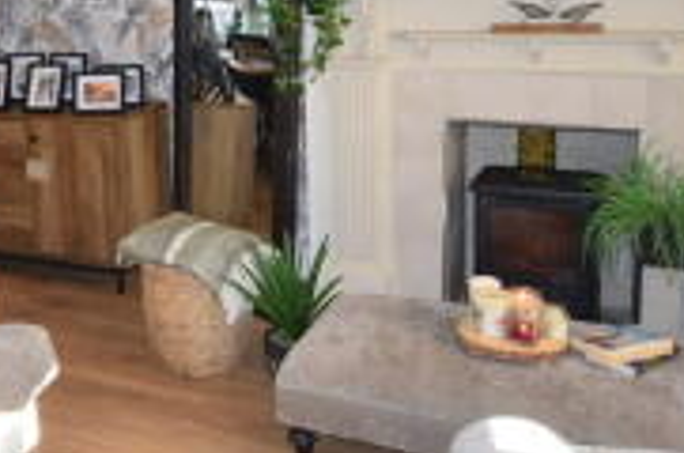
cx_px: 125
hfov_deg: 37.2
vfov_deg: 25.9
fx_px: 973
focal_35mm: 51
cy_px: 108
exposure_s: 1/60
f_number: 4.5
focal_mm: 13
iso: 800
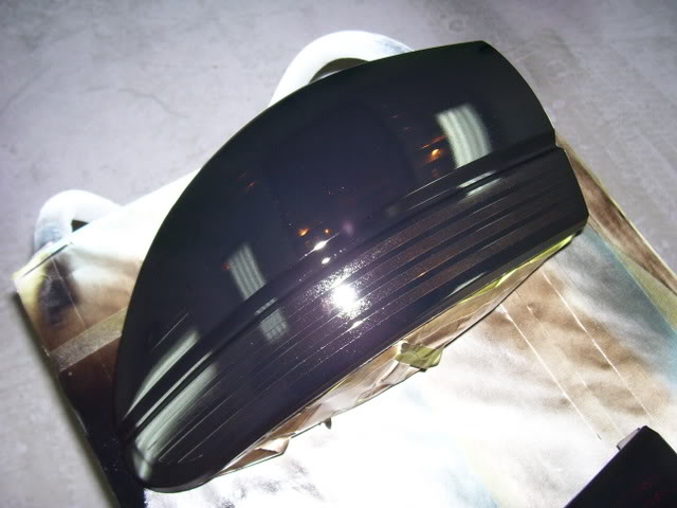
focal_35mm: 34
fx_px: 665
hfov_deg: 54.0
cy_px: 254
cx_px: 338
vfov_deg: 41.8
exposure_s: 1/60
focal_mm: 5.6
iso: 125
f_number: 2.7
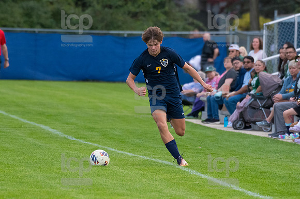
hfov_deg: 4.7
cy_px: 100
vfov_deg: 3.2
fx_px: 3623
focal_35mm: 435
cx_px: 150
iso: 3200
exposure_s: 1/2000
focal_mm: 290
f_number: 5.6
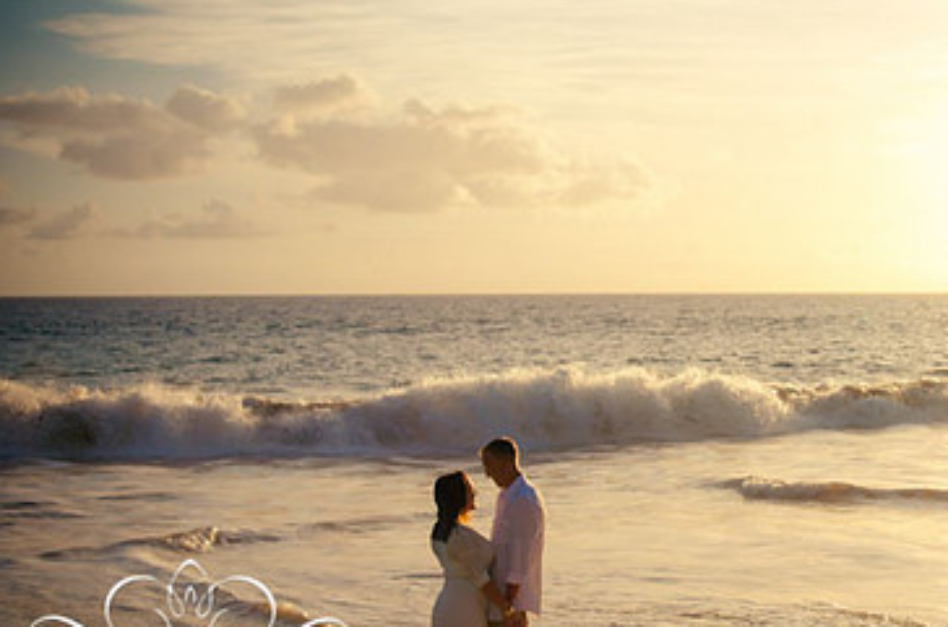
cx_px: 745
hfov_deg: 29.5
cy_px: 381
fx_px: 1760
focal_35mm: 67
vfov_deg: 20.2
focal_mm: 28
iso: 200
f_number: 2.8
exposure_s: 1/4000
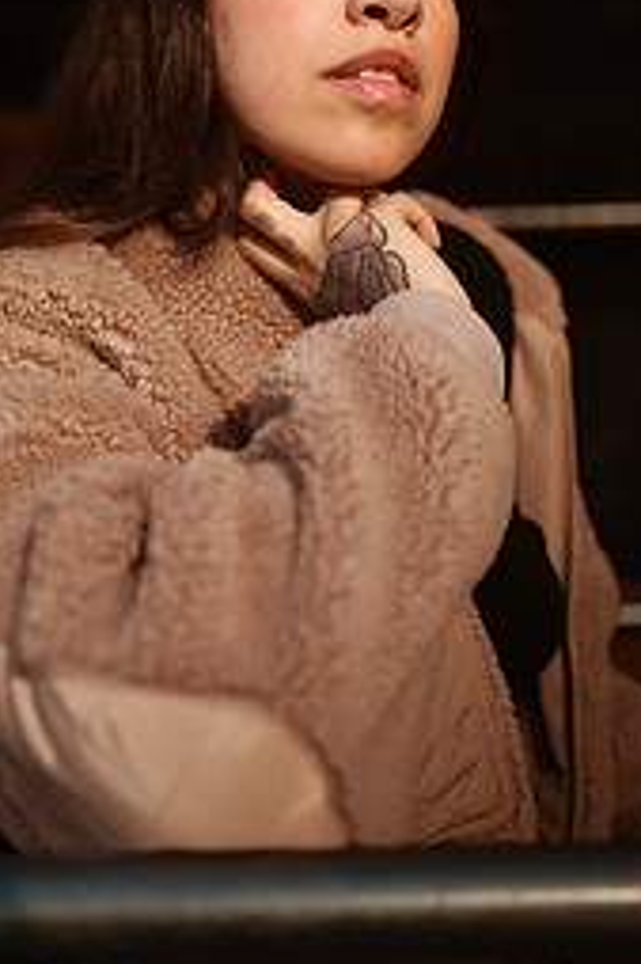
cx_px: 262
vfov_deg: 31.4
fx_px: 1658
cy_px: 159
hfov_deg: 21.9
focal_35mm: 62
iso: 50
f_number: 2.2
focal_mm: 35
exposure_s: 1/1250
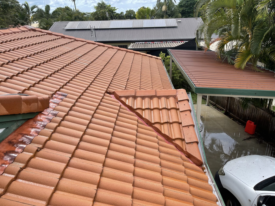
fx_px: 207
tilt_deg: -23.0
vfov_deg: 53.1
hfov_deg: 67.3
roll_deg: +2.4
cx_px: 138
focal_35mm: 26
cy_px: 103
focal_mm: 5.1
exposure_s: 1/2660
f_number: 1.6
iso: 32
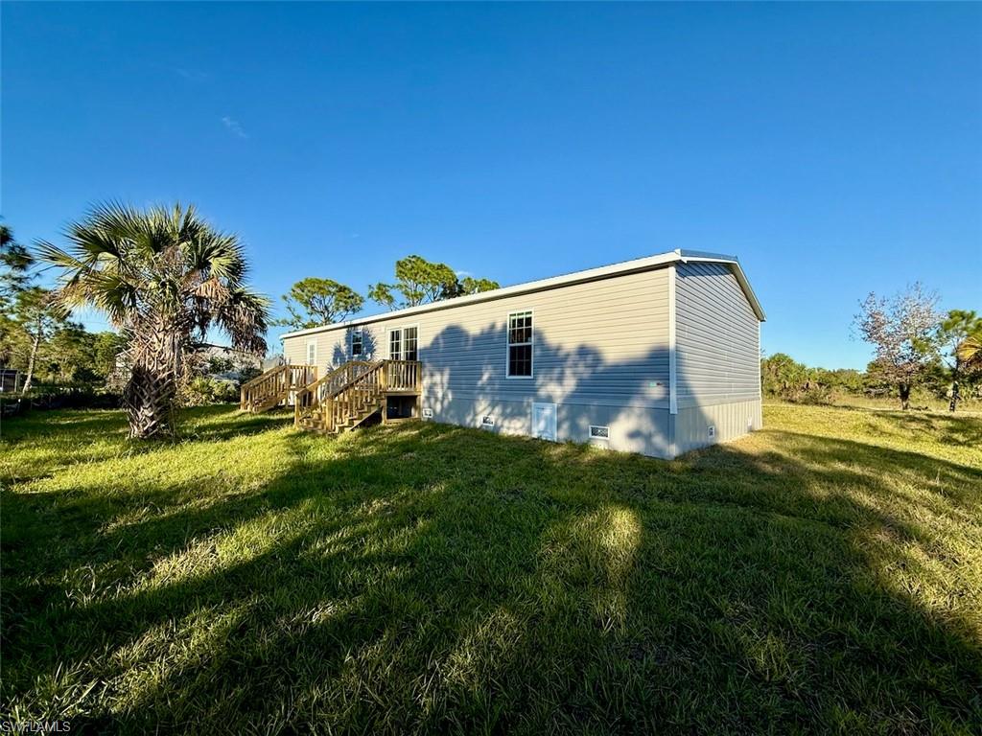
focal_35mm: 14
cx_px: 491
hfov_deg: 102.1
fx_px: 397
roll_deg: +0.2
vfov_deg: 85.7
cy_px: 368
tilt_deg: +4.2
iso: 50
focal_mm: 2.22
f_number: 2.2
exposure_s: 1/1613
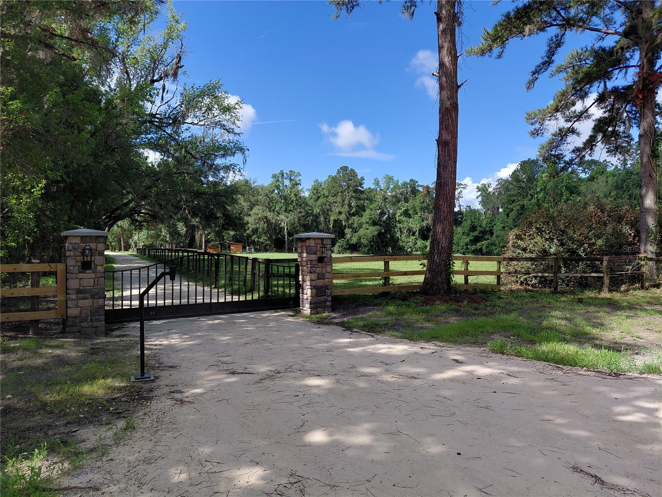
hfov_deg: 69.4
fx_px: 478
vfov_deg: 54.9
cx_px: 331
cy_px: 248
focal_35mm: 25
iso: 50
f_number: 1.8
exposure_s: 1/2153
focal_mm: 4.69
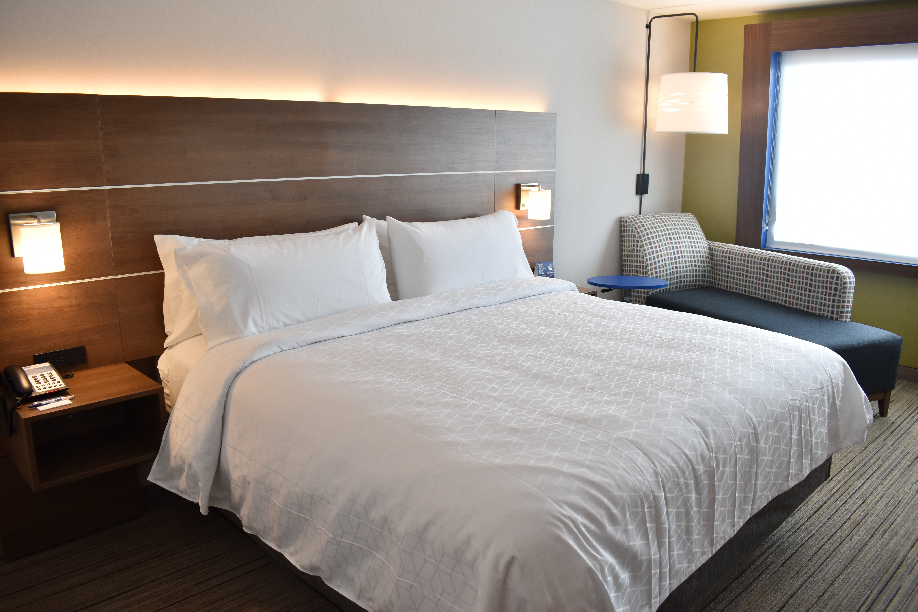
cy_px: 306
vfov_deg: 47.9
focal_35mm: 27
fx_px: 688
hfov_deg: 67.4
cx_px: 459
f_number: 5.6
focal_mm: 18
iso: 800
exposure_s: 1/125
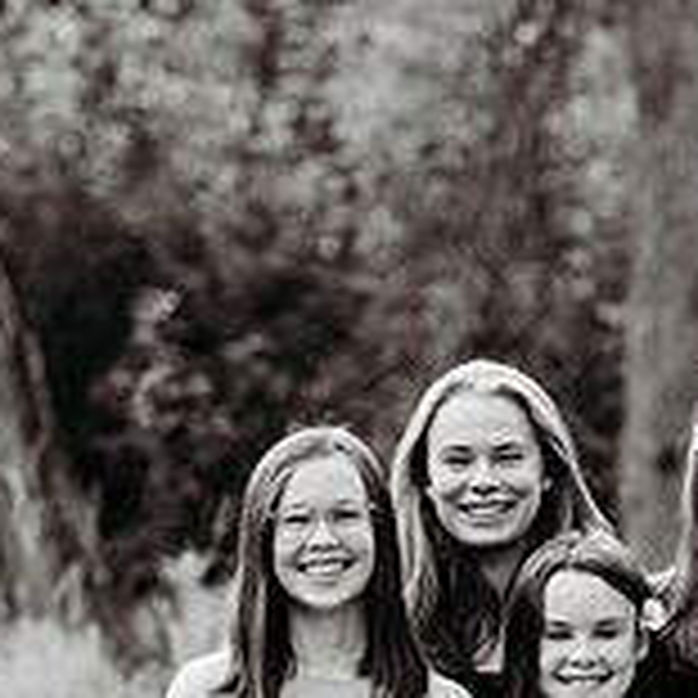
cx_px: 502
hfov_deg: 8.3
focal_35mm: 210
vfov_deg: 8.2
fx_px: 4791
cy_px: 937
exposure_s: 1/320
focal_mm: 85
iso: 400
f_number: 2.8
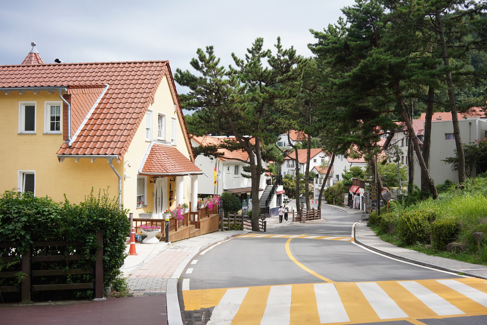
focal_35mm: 35
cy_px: 162
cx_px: 244
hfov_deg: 54.4
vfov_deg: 37.9
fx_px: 474
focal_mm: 35
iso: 200
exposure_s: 1/100
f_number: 11
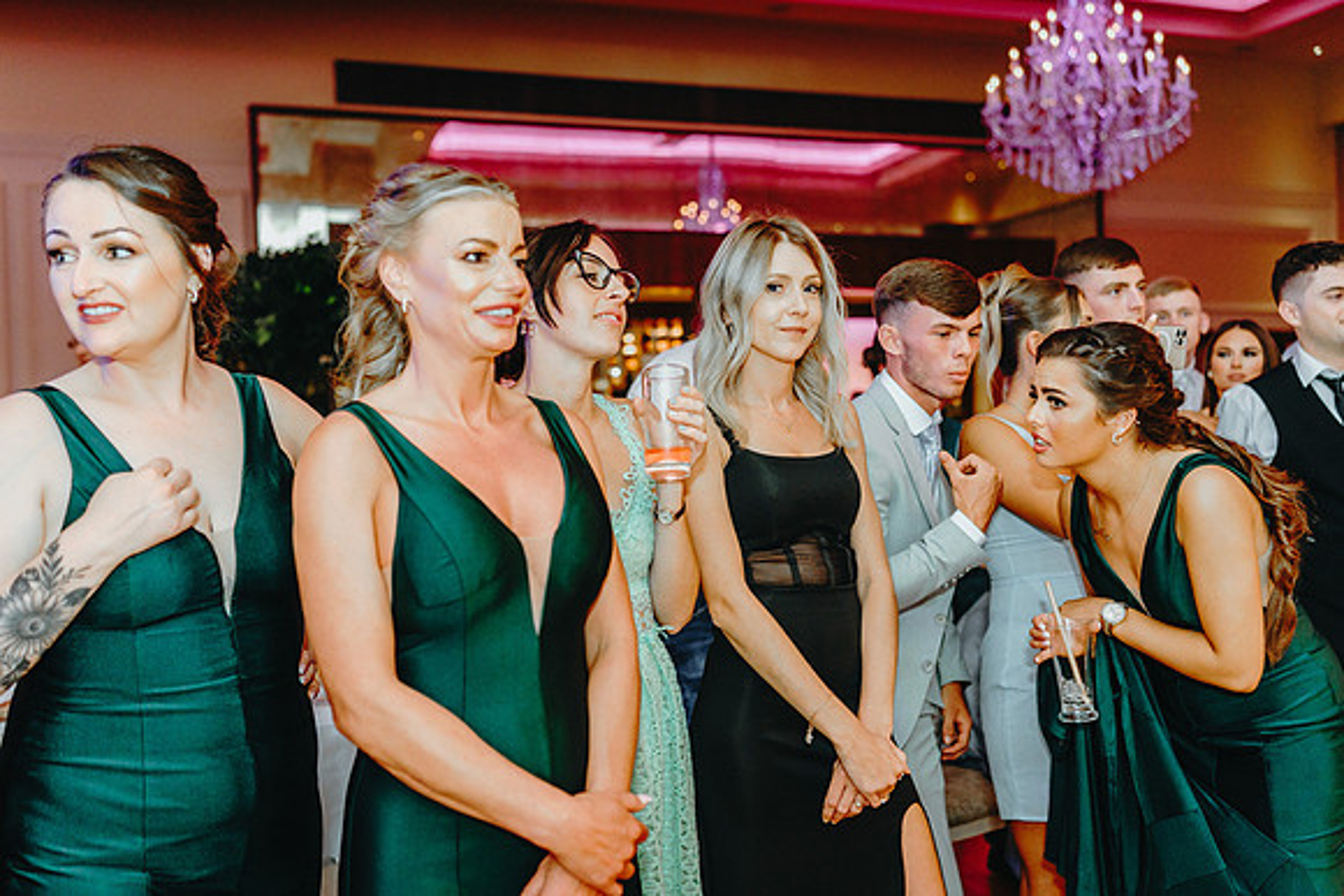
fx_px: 1307
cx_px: 672
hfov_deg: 54.4
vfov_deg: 37.9
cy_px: 448
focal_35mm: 35
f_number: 2
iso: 1250
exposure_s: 1/250
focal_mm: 35
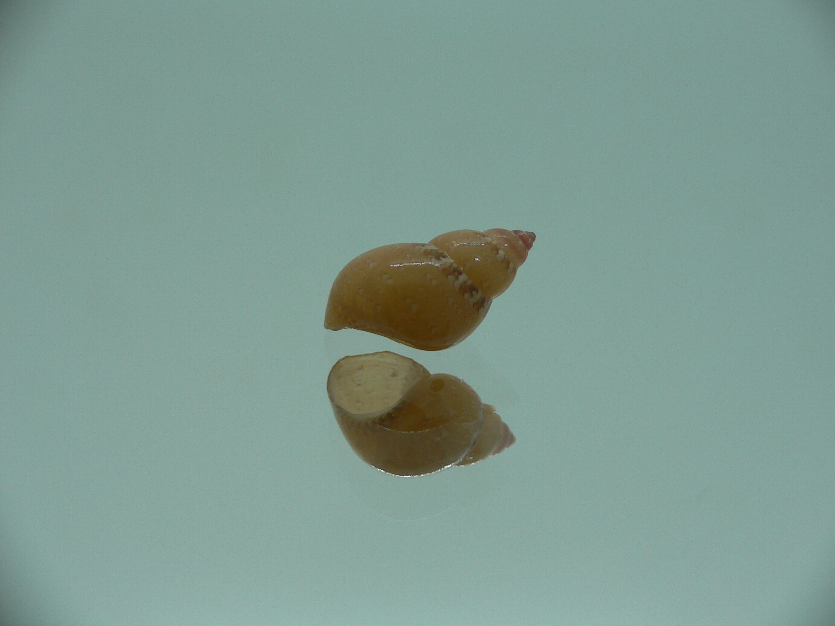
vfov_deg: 40.7
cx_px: 418
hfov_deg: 52.6
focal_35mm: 35
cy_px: 313
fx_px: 844
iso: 80
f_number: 2.8
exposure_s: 1/80
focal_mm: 4.6
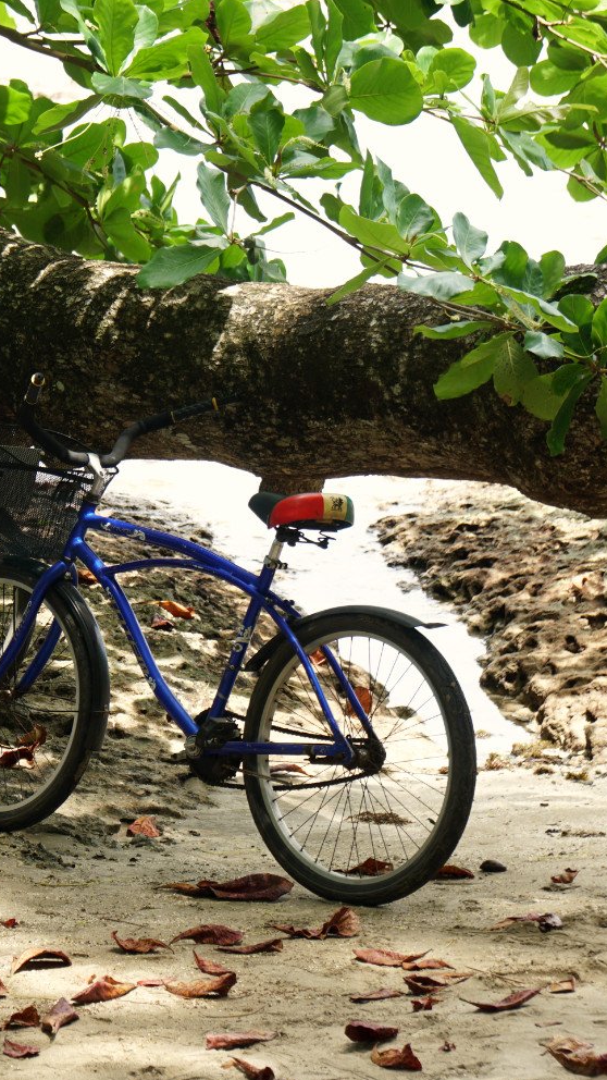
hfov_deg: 9.0
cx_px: -156
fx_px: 3806
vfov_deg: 16.1
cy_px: 542
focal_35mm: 133
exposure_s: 1/160
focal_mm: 56
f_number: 4
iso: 100
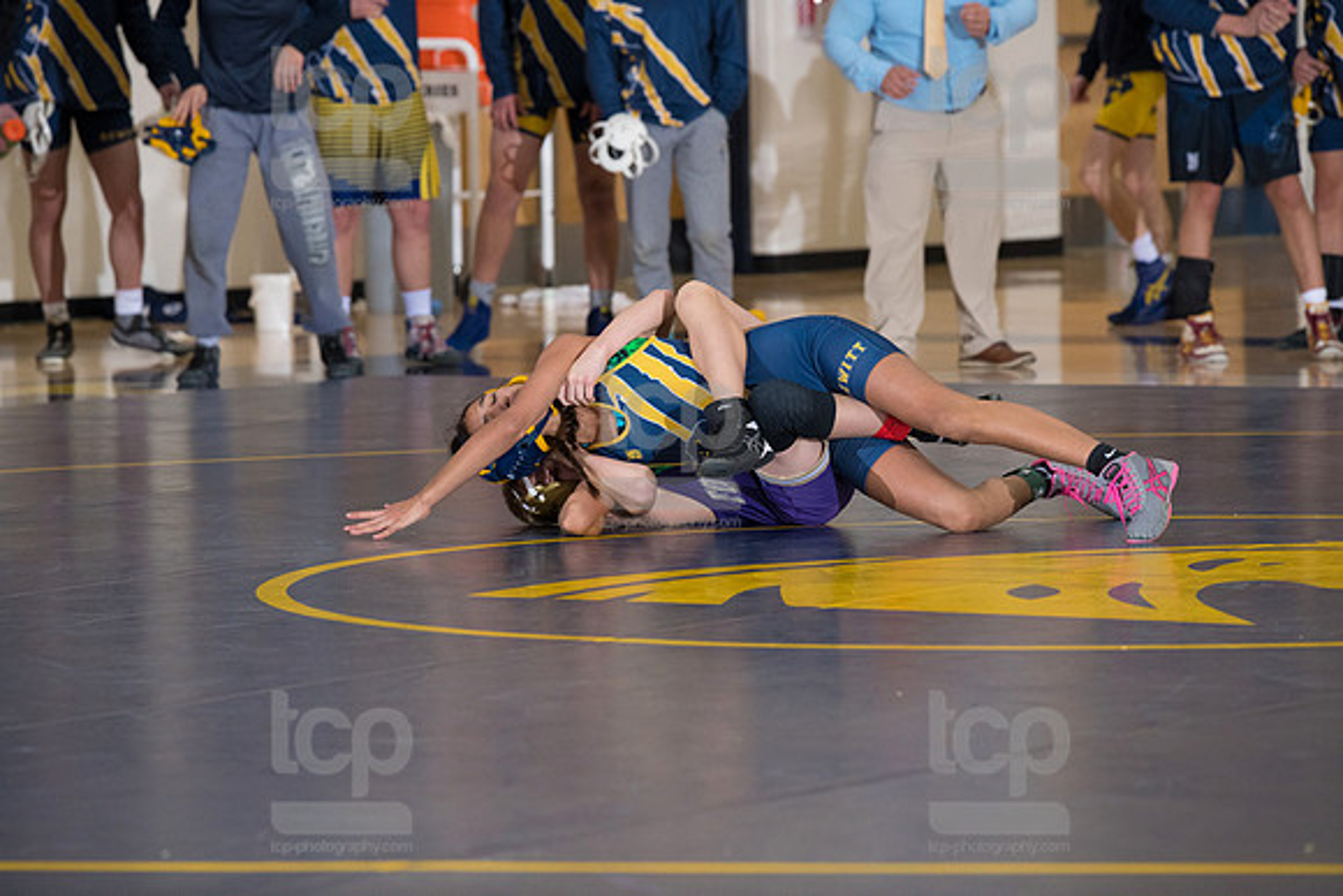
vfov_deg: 7.2
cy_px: 448
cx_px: 672
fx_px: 7089
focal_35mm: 190
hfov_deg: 10.8
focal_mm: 190
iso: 1250
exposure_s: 1/250
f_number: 5.6
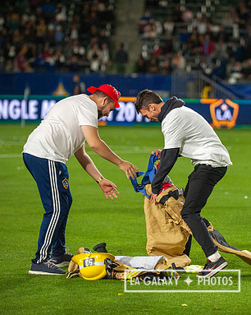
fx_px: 1849
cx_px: 182
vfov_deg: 9.7
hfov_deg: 7.8
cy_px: 157
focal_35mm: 199
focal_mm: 140
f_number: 2.8
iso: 3200
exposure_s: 1/2500
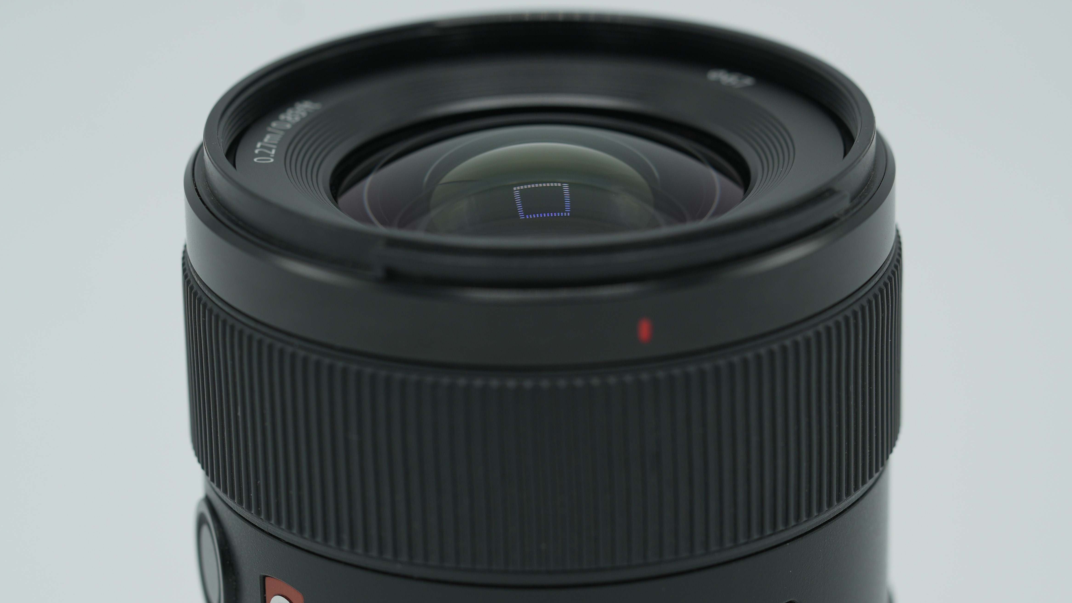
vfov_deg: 8.5
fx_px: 4036
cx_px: 537
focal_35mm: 142
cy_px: 566
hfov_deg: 15.1
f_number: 4.5
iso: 125
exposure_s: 1/200
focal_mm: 90
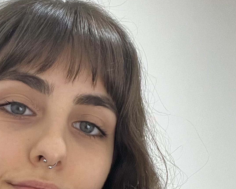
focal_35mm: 84
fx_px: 587
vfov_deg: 17.4
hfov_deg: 22.4
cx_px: 40
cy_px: 231
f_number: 2.2
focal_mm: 2.71
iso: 320
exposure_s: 1/33
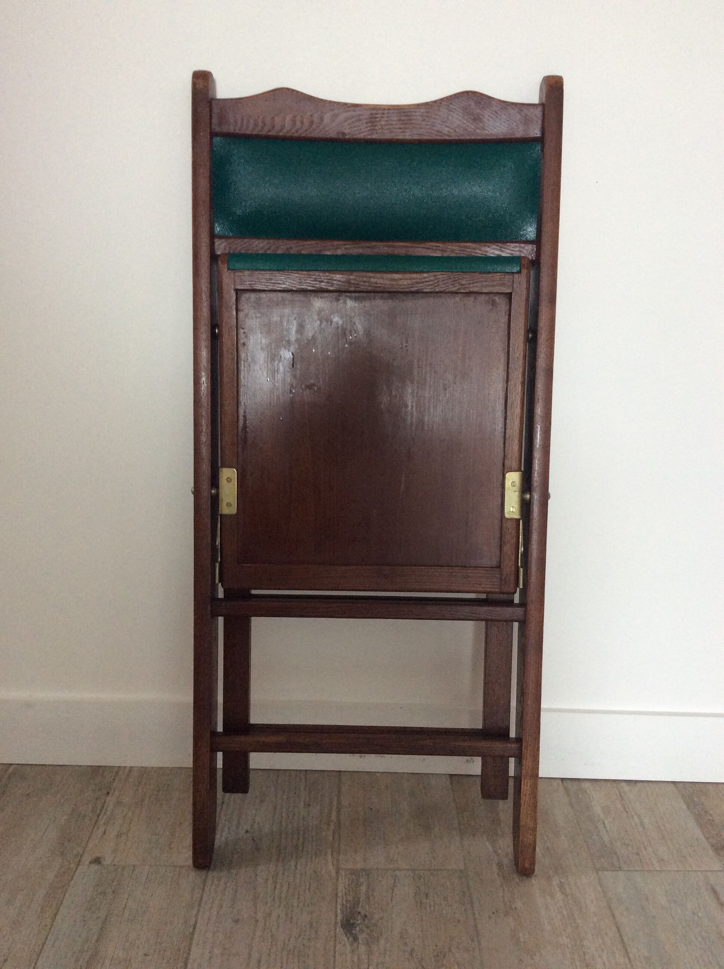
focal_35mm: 32
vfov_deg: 56.9
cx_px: 362
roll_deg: +0.1
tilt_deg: -17.1
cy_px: 484
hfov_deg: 44.1
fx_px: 895
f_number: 2.4
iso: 100
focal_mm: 3.3
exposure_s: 1/25
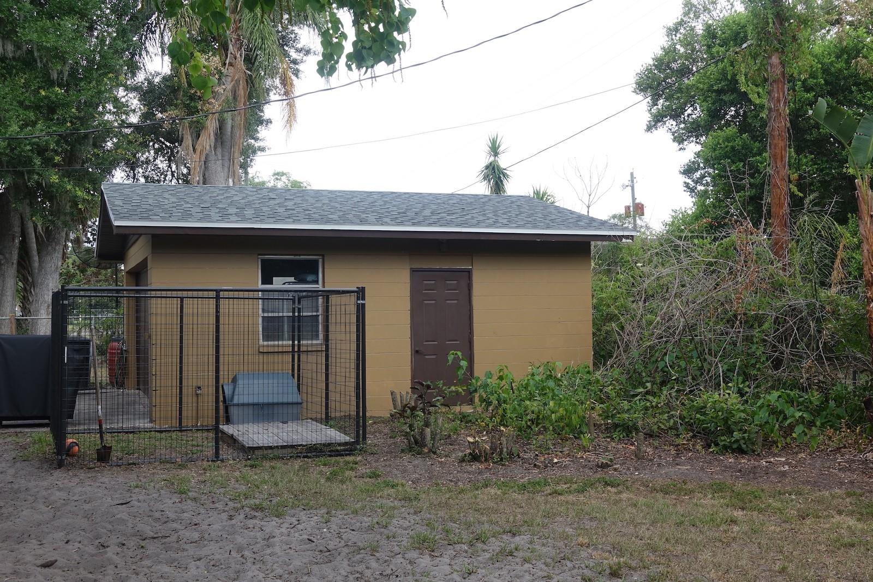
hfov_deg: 47.4
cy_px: 291
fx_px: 994
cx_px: 436
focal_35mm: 41
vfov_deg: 32.6
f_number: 5.6
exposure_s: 1/160
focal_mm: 15.1
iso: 125
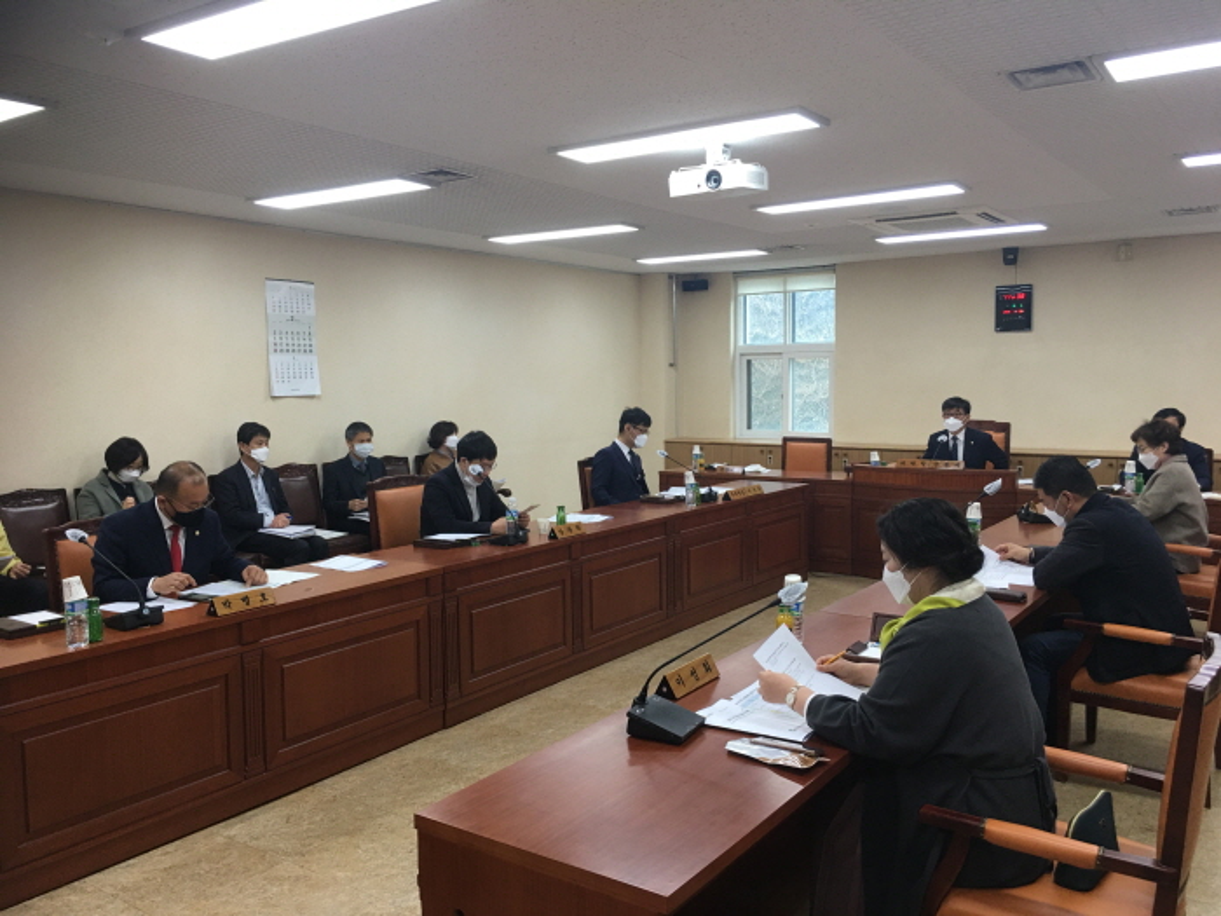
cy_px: 458
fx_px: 1023
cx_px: 610
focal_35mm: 29
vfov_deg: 48.2
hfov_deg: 61.7
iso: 40
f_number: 2.2
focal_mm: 4.15
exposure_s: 1/30
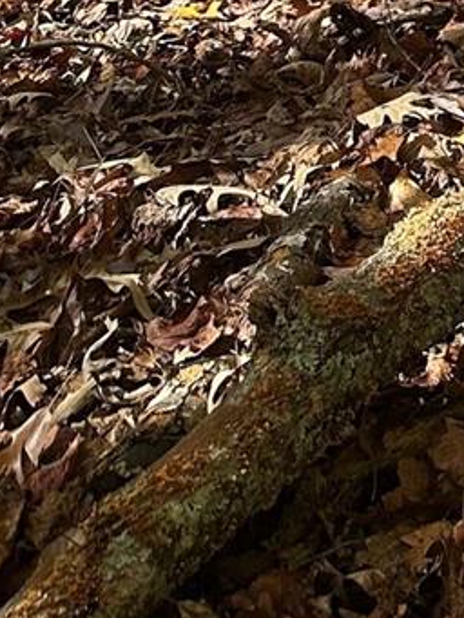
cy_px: -758
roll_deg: -1.2
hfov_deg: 12.2
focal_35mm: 108
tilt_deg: -3.9
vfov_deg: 14.1
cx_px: 919
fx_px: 1929
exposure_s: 1/623
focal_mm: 6.86
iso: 80
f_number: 1.78
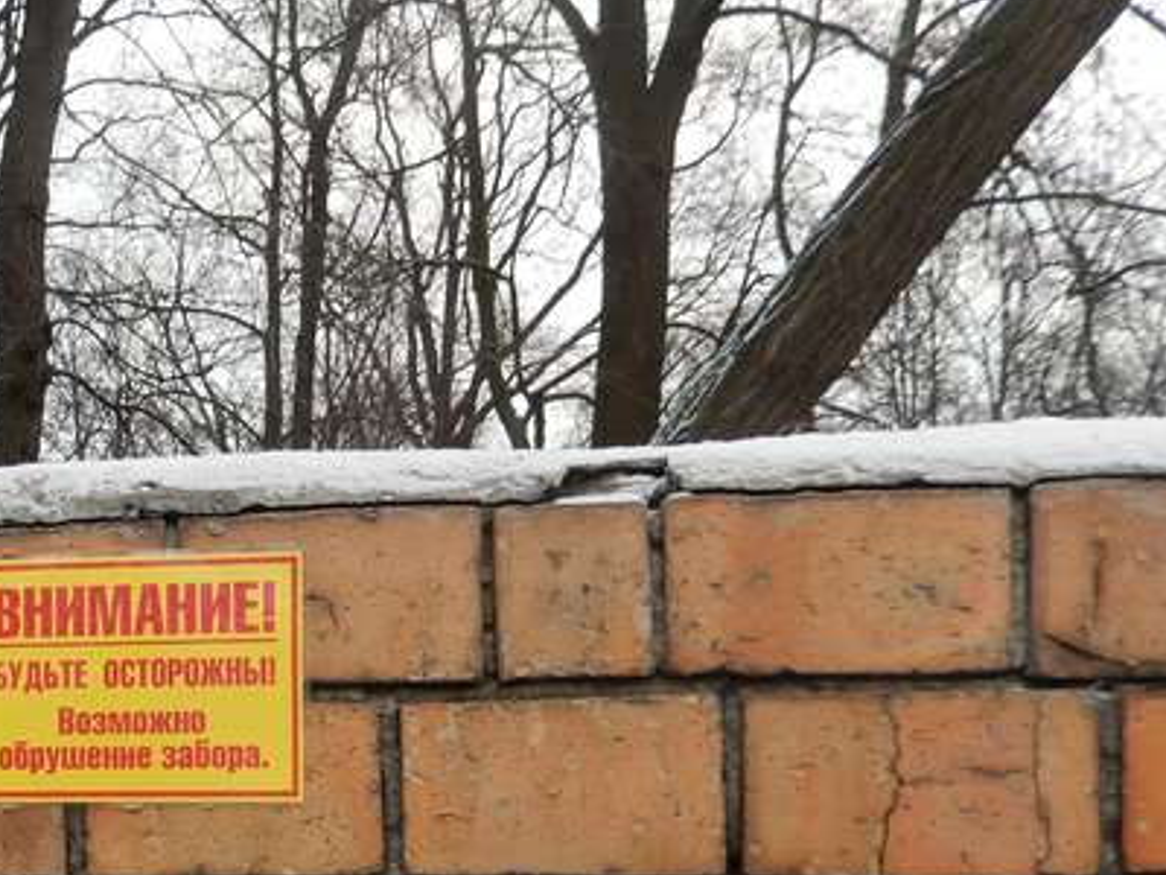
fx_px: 1684
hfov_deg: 35.9
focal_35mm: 50
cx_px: 120
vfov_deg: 28.2
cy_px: 758
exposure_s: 1/80
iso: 125
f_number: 3.4
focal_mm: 4.5
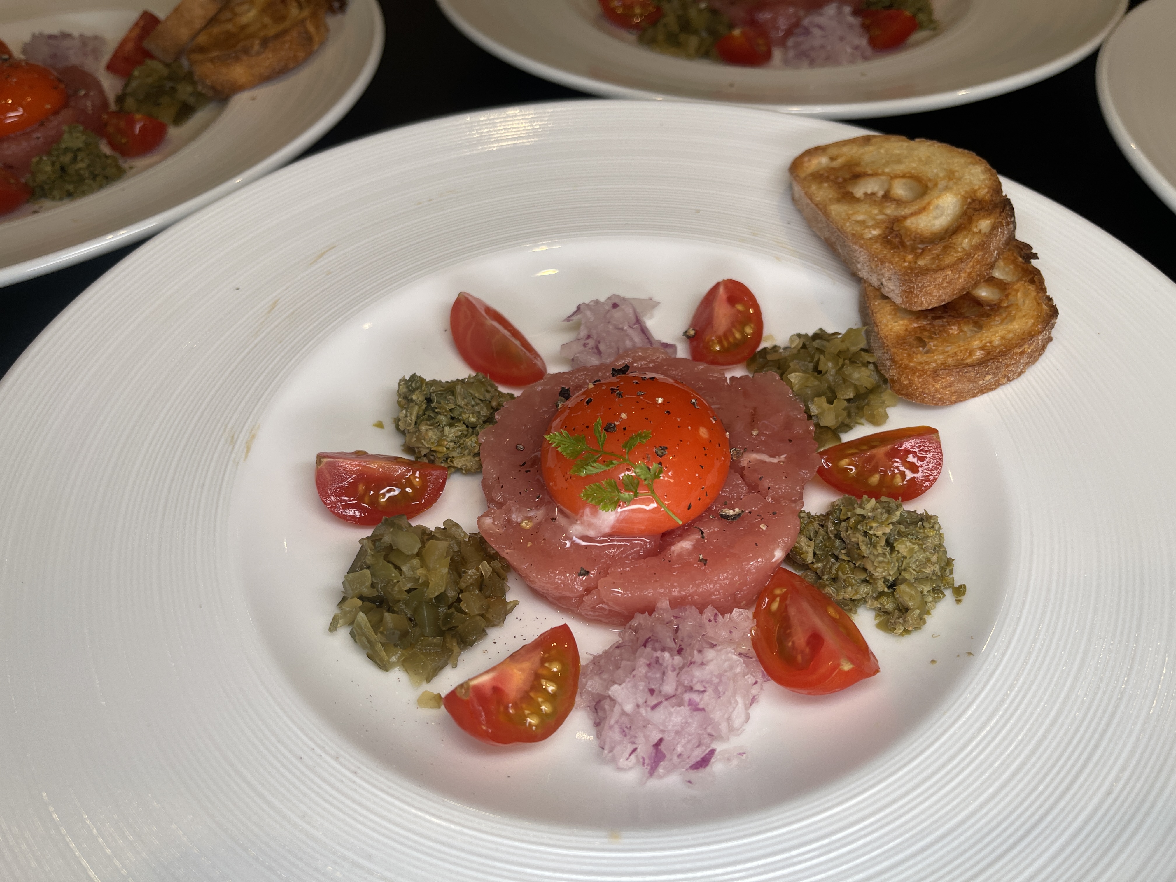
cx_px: 588
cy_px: 441
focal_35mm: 25
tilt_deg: -45.9
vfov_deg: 54.9
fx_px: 849
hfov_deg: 69.4
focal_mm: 5.1
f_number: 1.6
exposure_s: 1/121
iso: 32
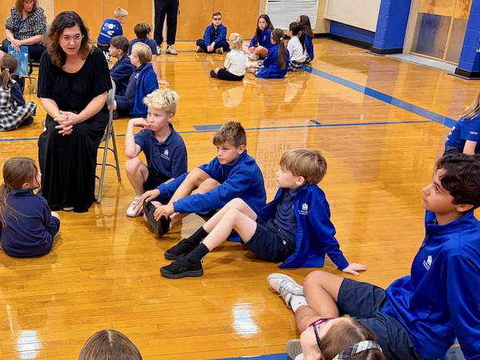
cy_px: 249
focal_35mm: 44
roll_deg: +1.4
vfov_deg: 32.5
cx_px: 129
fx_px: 610
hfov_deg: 41.8
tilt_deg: -23.9
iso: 160
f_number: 1.6
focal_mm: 5.96
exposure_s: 1/60
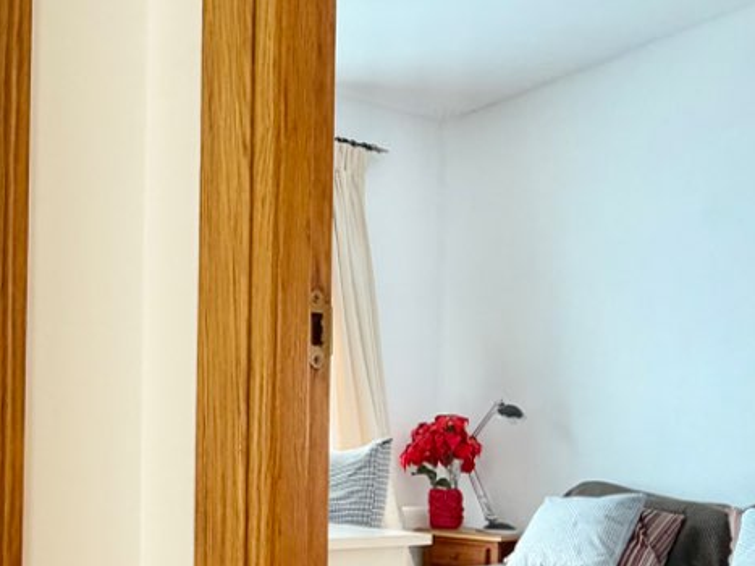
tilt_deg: +0.7
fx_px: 981
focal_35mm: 45
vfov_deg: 31.4
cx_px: 136
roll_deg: -1.2
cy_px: 442
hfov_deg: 40.1
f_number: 2.2
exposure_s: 1/50
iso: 200
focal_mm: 2.22
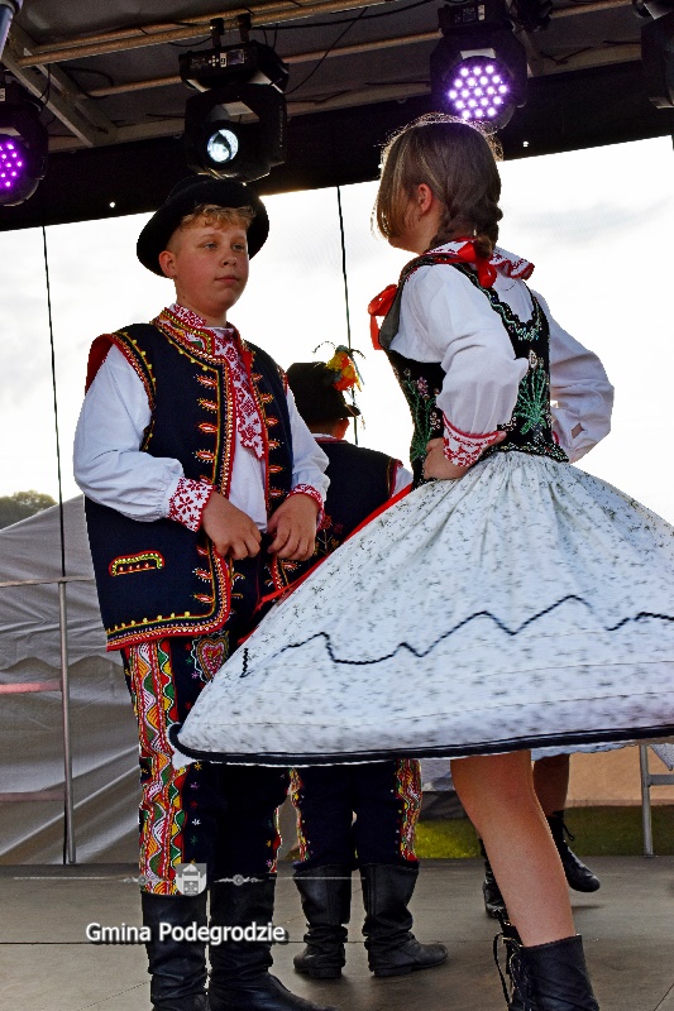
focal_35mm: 57
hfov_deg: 23.8
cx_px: 337
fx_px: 1601
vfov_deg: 35.1
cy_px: 506
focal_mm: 38
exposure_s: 1/250
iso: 250
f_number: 8
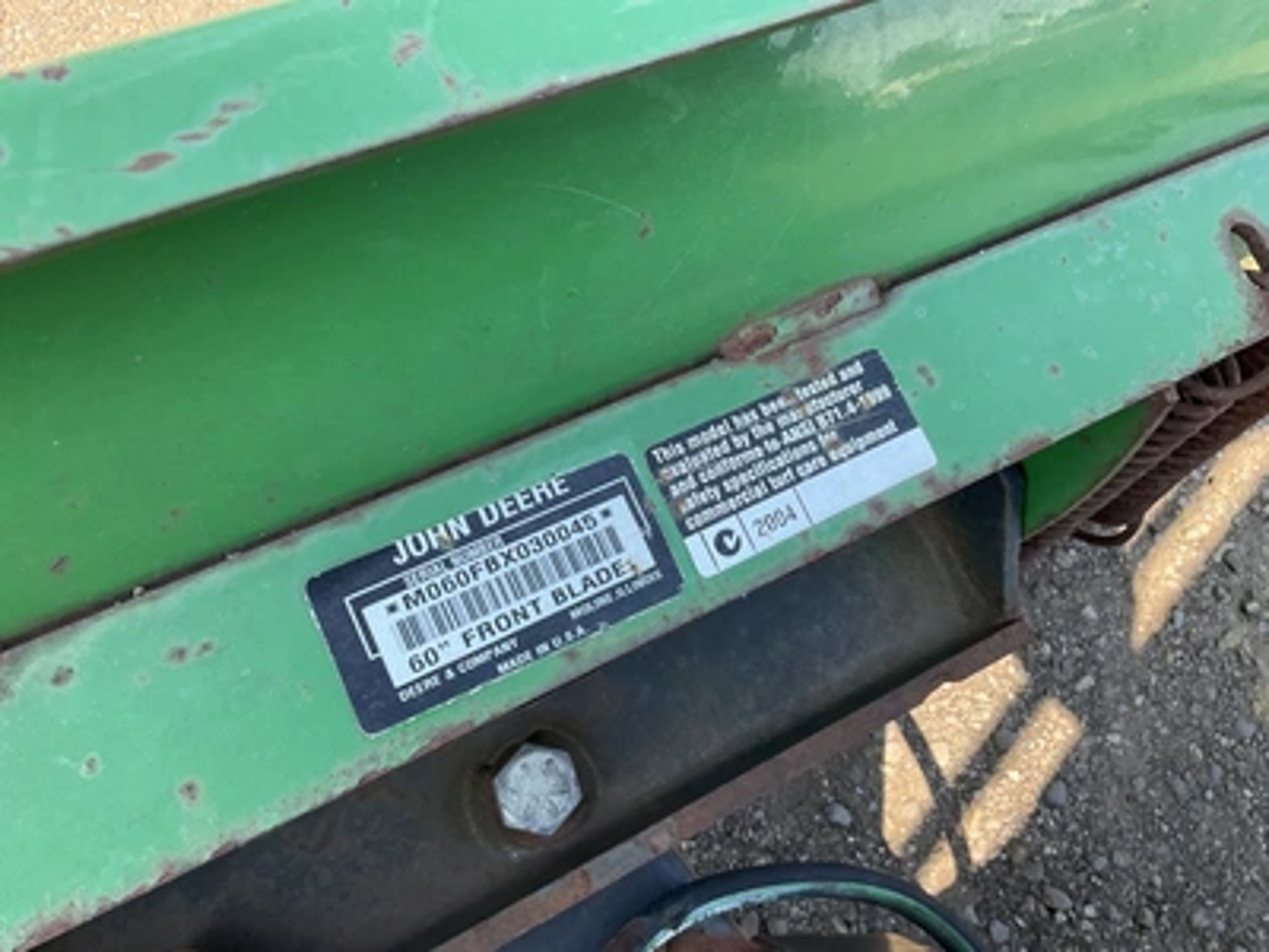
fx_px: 1063
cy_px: 476
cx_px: 634
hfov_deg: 61.7
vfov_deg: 48.2
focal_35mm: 29
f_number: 1.8
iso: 25
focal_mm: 3
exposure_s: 1/255
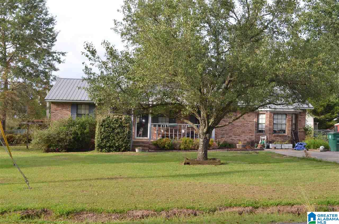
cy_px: 112
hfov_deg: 43.7
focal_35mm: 45
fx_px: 423
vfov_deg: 29.7
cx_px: 170
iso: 250
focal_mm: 30
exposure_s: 1/125
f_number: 4.5
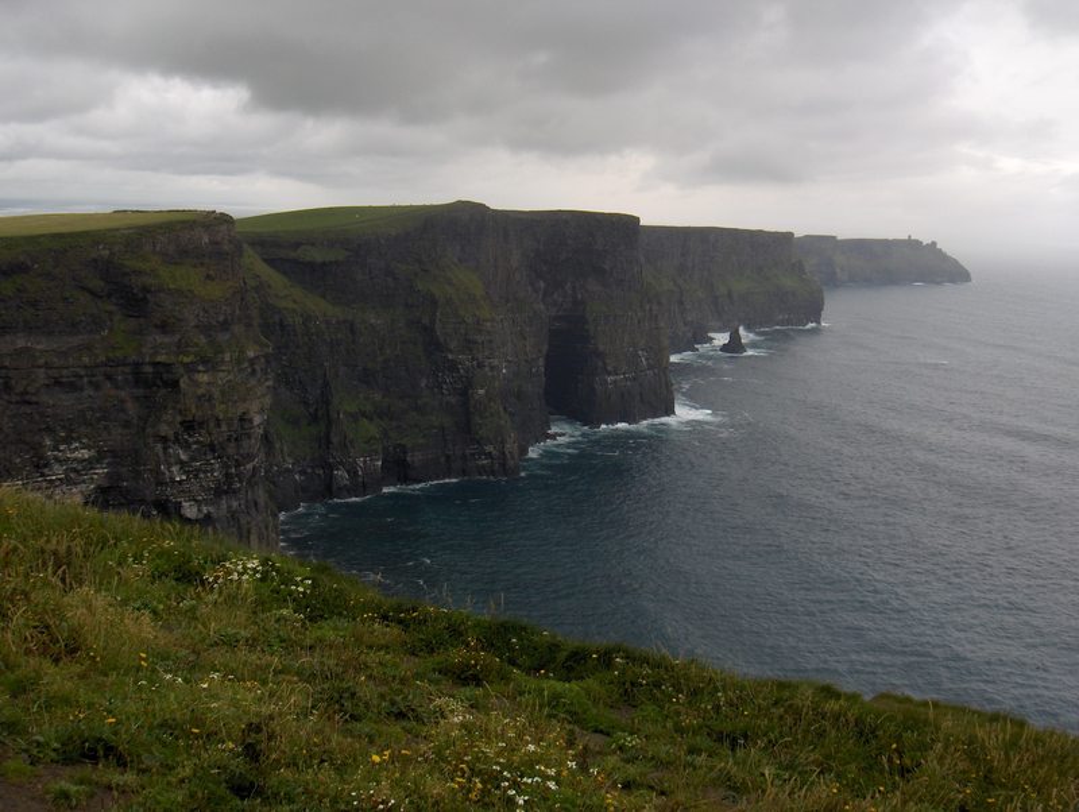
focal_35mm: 39
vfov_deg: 36.9
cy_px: 406
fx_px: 1217
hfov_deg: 47.8
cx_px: 540
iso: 100
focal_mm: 8
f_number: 4.8
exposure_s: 1/312
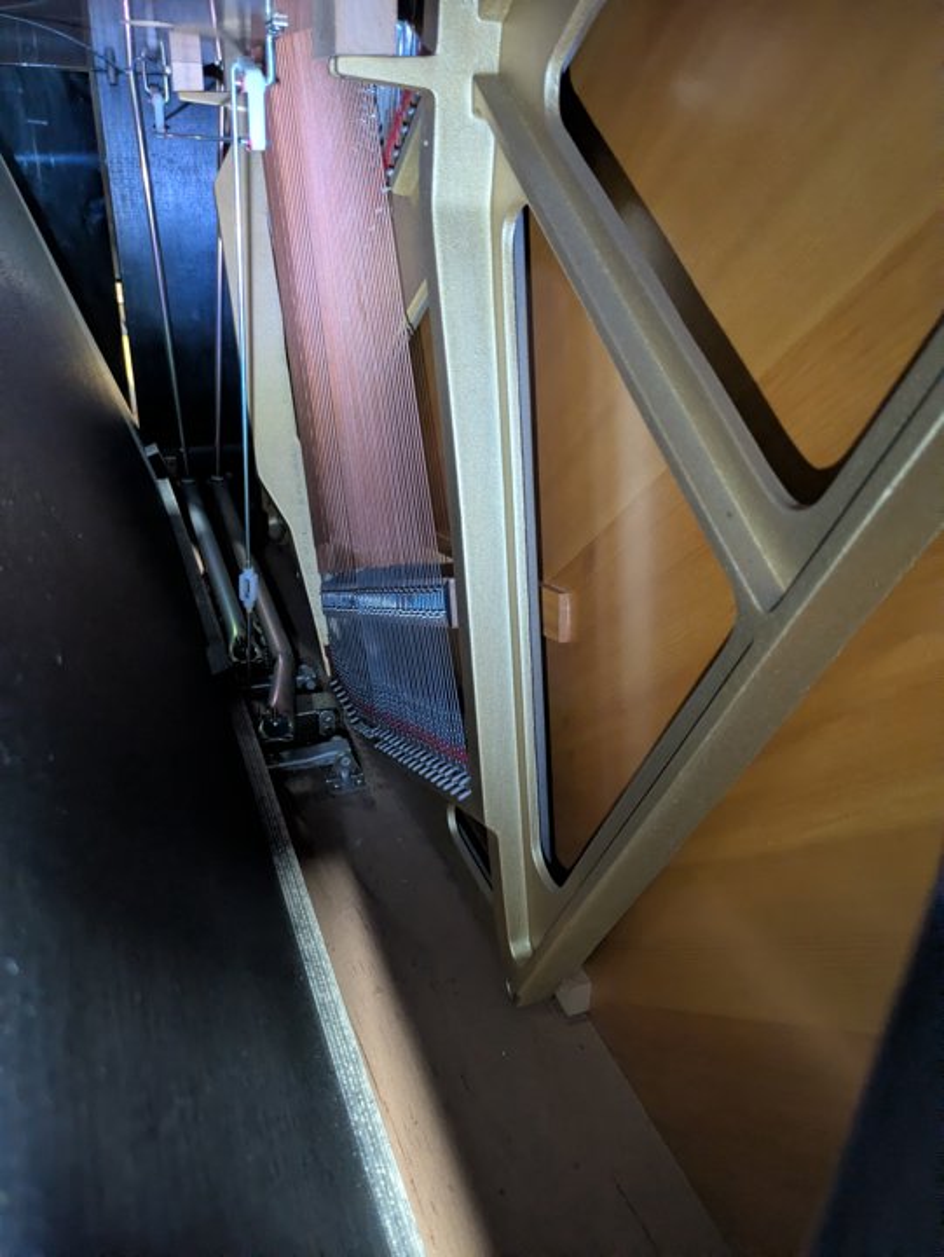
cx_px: 472
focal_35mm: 25
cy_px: 628
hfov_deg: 54.9
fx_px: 908
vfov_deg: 69.4
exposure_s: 1/15
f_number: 1.89
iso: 1468
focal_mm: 5.43
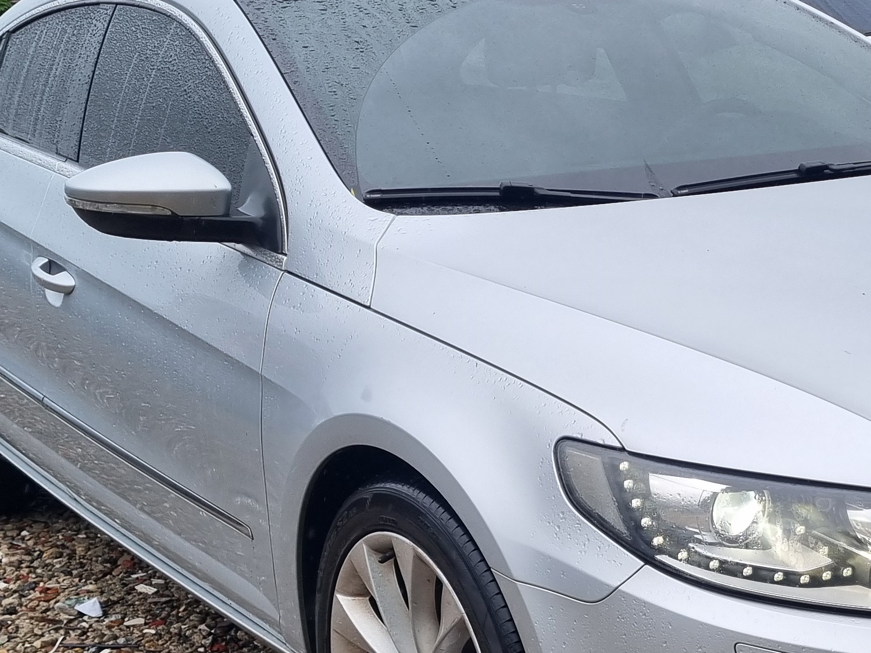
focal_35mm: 70
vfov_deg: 20.9
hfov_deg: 27.2
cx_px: 707
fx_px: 1761
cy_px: 441
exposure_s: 1/706
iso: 50
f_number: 1.8
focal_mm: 5.4
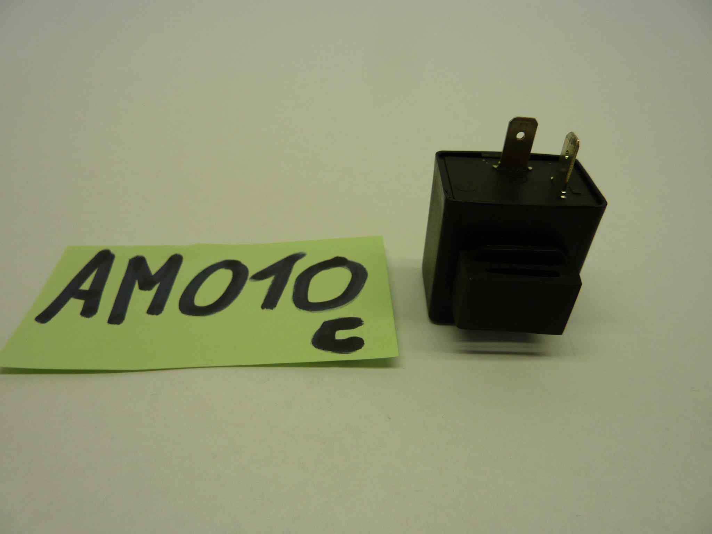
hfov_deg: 69.4
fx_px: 514
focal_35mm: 25
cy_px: 267
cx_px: 356
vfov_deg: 54.9
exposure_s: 1/60
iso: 80
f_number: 3.3
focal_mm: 4.1
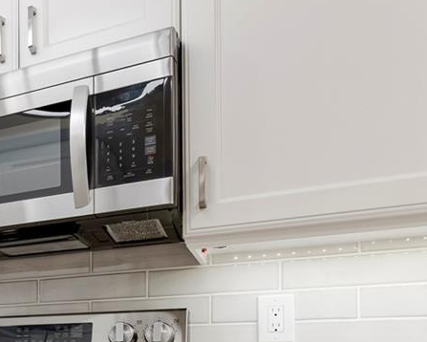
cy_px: 361
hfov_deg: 30.3
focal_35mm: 47
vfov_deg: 29.4
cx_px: -142
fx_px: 594
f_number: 8
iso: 500
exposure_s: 1/4
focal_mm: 14
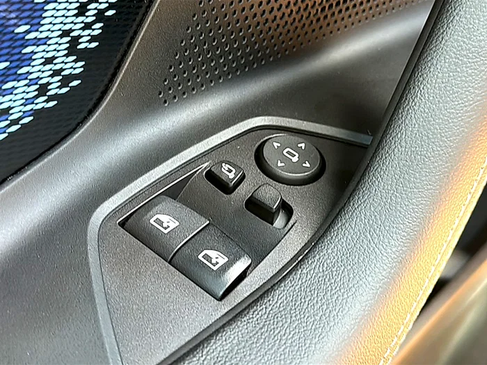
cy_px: 182
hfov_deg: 45.8
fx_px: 577
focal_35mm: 41
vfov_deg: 35.1
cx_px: 244
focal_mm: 6.86
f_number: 1.78
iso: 125
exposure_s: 1/66
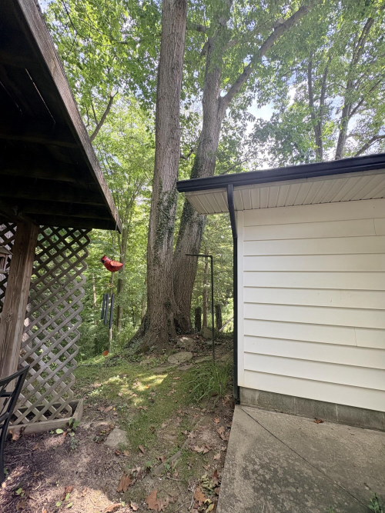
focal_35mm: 14
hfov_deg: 85.7
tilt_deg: +9.7
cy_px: 256
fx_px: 208
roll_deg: -2.0
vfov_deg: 102.1
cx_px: 192
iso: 64
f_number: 2.2
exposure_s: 1/123
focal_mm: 2.22
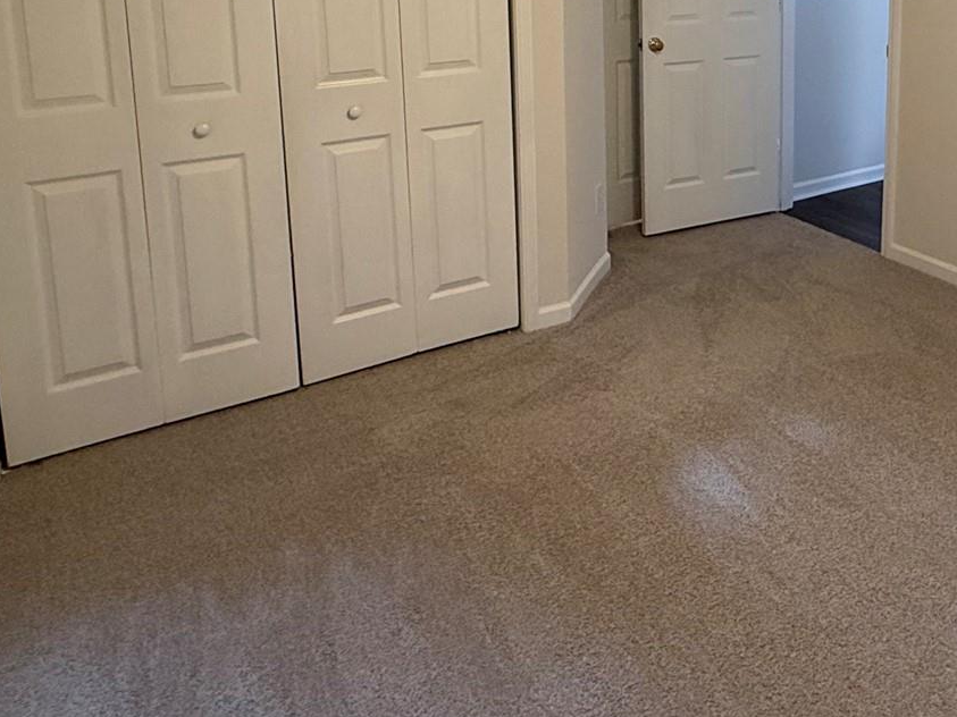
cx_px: 721
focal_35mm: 34
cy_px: 57
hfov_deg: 51.6
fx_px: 940
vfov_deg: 38.6
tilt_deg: -8.8
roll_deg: -0.8
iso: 250
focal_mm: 2.22
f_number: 2.2
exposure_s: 1/60
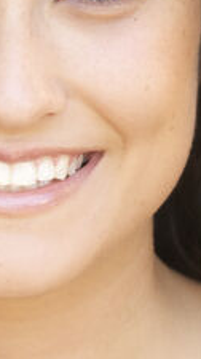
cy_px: 148
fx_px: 2938
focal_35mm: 309
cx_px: 48
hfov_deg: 3.9
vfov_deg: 7.0
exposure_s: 1/60
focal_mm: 70
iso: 400
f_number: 6.3
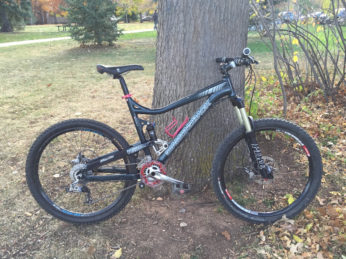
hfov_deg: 61.7
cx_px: 173
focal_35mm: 29
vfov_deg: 48.2
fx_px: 290
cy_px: 130
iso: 40
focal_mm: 4.15
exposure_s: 1/120
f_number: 2.2
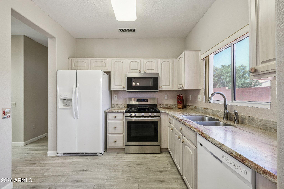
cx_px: 142
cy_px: 94
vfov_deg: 77.3
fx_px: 118
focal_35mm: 15
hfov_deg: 100.4
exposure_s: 1/10
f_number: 8
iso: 400
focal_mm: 10
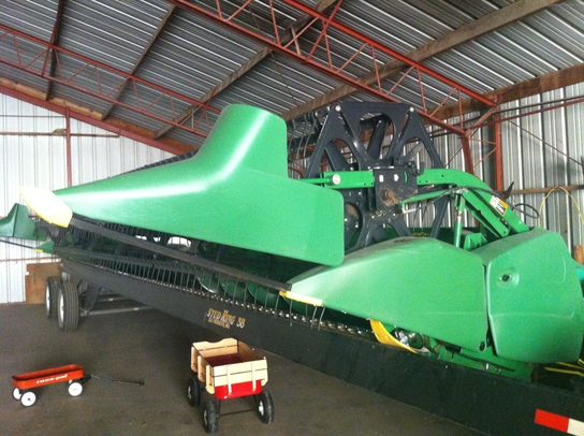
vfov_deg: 40.6
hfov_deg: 52.7
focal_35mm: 35
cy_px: 218
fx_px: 589
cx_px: 292
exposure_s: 1/15
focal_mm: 3.85
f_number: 2.8
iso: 400
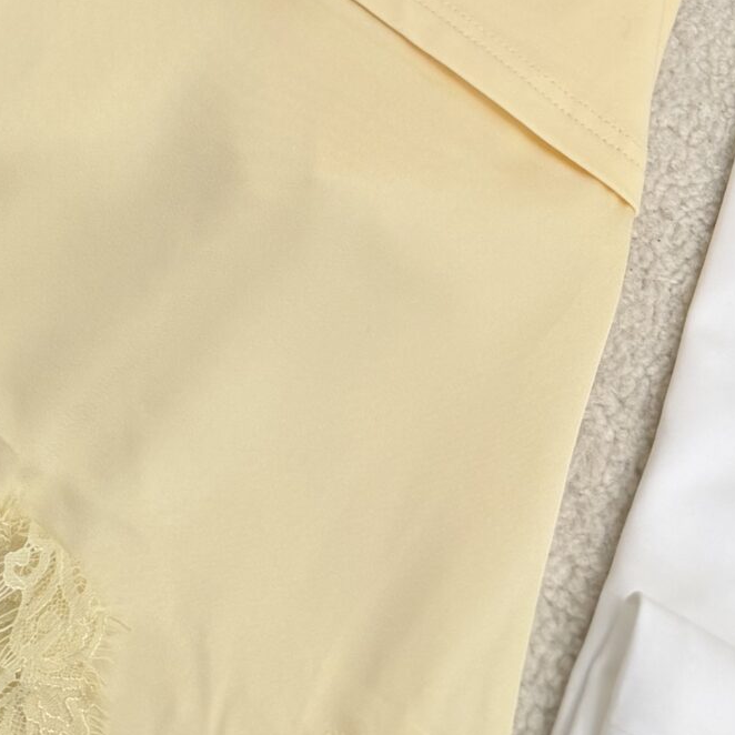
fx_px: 1970
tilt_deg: -56.9
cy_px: -611
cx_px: -103
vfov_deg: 17.1
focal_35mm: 82
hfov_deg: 20.1
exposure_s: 1/100
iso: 100
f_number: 1.78
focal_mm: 6.76
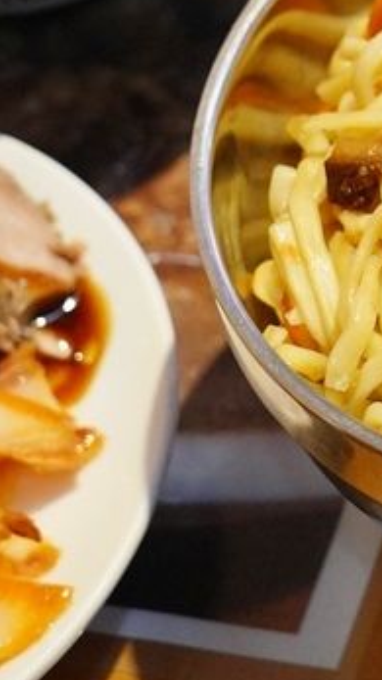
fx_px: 3370
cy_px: 62
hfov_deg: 6.4
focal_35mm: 187
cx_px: 631
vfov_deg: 11.4
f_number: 6.3
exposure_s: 1/200
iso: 4000
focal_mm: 62
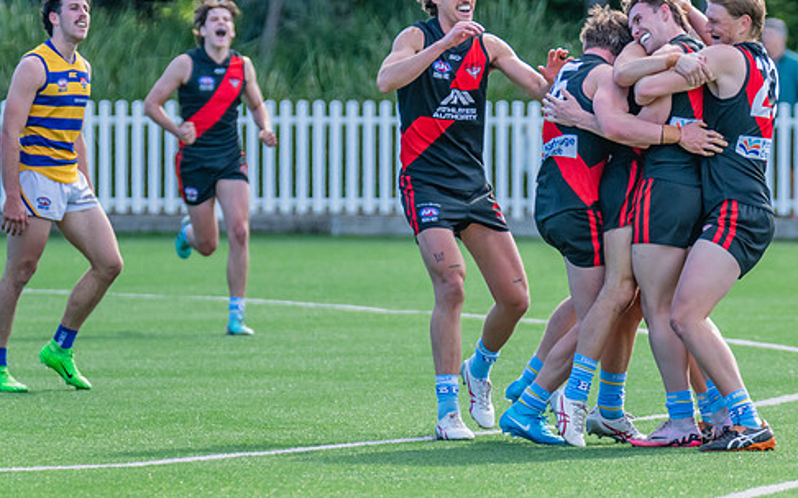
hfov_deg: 3.1
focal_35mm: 676
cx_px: 666
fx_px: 14692
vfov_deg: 1.9
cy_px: 140
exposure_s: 1/1250
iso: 900
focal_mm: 380
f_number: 5.6
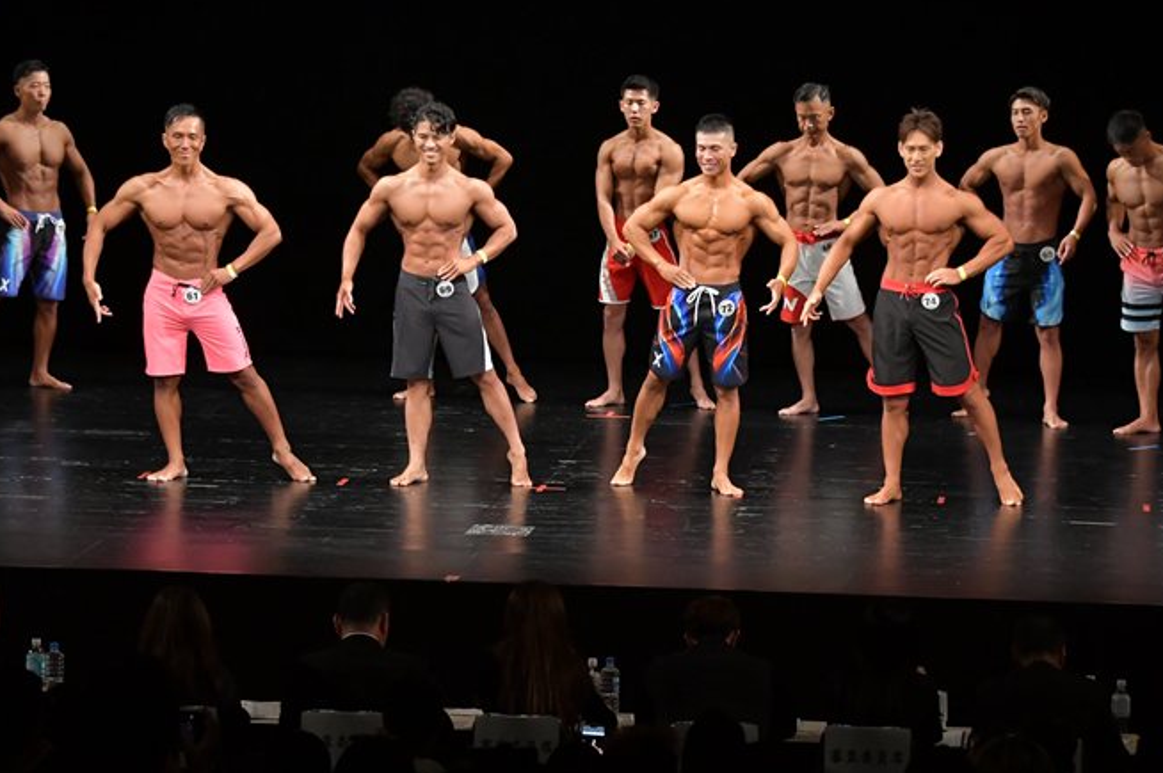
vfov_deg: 8.6
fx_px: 5165
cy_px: 418
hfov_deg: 12.8
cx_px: 627
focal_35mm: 160
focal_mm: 90
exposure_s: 1/400
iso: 3200
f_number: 5.6
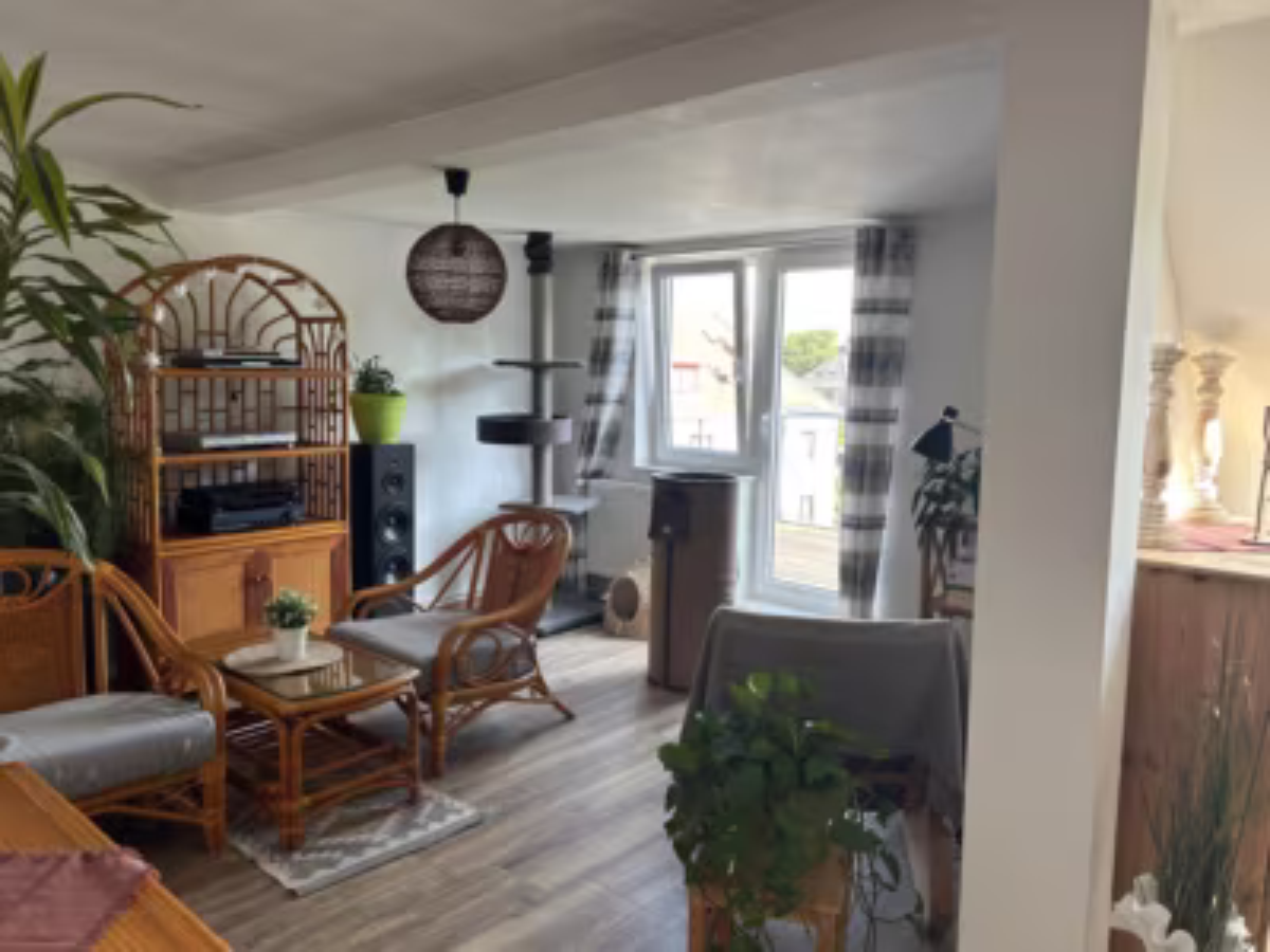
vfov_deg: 53.1
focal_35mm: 26
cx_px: 635
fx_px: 954
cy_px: 476
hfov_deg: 67.3
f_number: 1.5
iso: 50
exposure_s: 1/121
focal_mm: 5.7
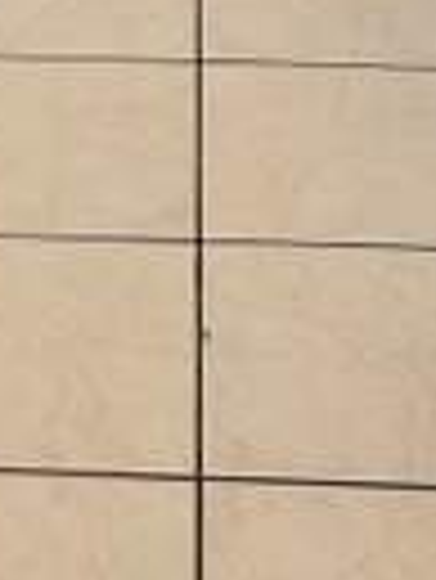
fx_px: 2163
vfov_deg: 13.0
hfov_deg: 11.5
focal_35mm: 129
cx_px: 76
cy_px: -634
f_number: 1.5
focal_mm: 5.7
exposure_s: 1/60
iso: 125
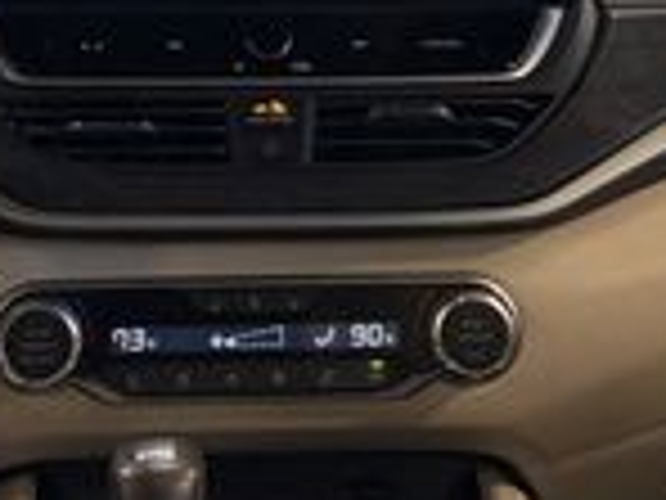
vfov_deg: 13.7
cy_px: -162
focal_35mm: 104
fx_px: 2001
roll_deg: +0.0
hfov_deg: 18.8
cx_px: 225
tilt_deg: -0.4
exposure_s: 1/120
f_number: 1.78
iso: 250
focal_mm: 6.76
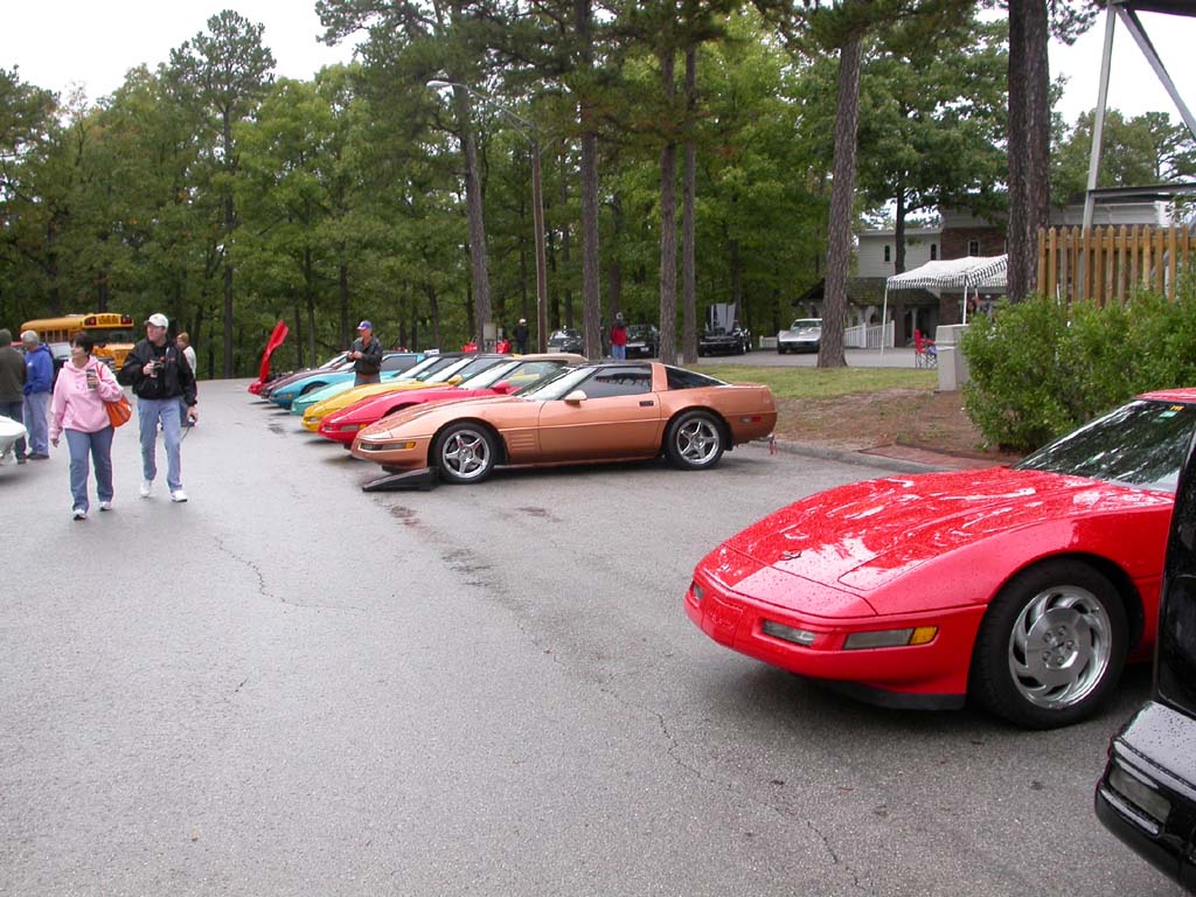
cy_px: 448
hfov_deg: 49.0
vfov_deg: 37.7
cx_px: 598
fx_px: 1313
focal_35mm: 38
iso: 100
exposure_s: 1/132
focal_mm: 7.85
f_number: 4.7
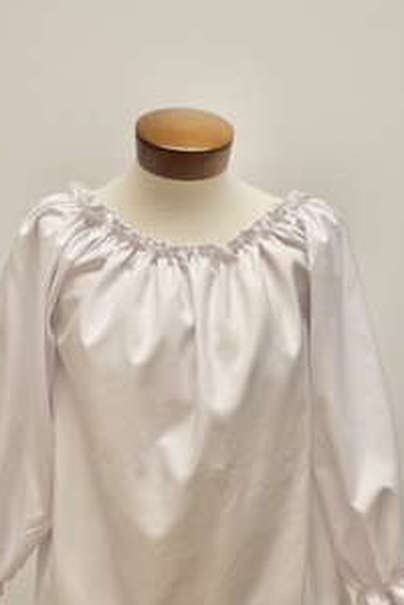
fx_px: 1818
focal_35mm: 108
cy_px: 417
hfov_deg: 12.7
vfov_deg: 18.9
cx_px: 184
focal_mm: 48
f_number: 8
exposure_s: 1/125
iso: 1600
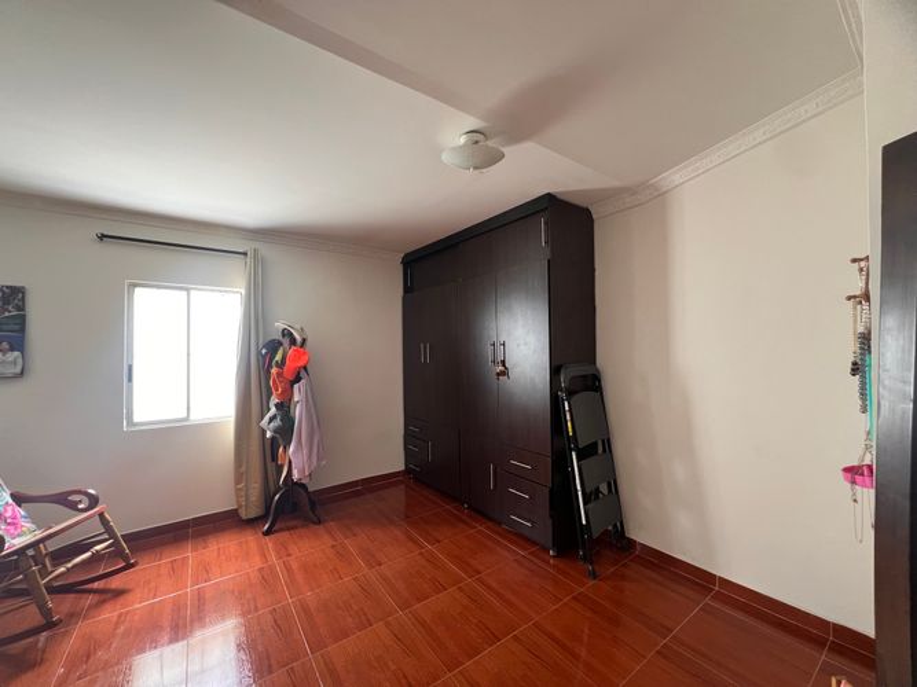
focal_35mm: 13
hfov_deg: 106.2
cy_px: 344
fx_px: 344
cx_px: 458
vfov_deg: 89.9
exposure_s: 1/90
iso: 250
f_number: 1.8
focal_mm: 1.57
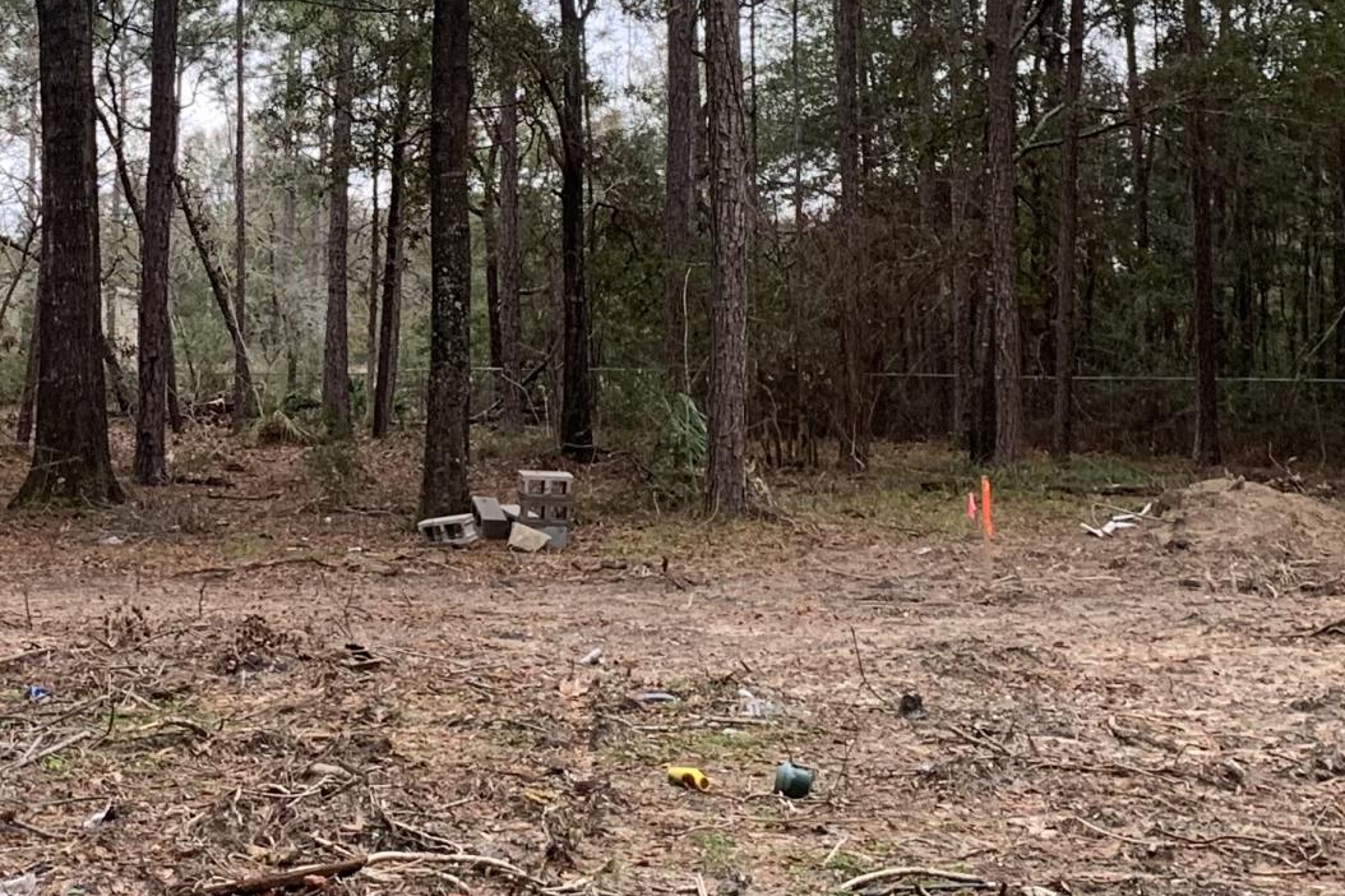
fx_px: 2876
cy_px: 91
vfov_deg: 17.4
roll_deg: -0.5
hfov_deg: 25.8
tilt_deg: +6.2
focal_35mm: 77
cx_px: 240
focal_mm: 4.25
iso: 100
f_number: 1.8
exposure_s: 1/94
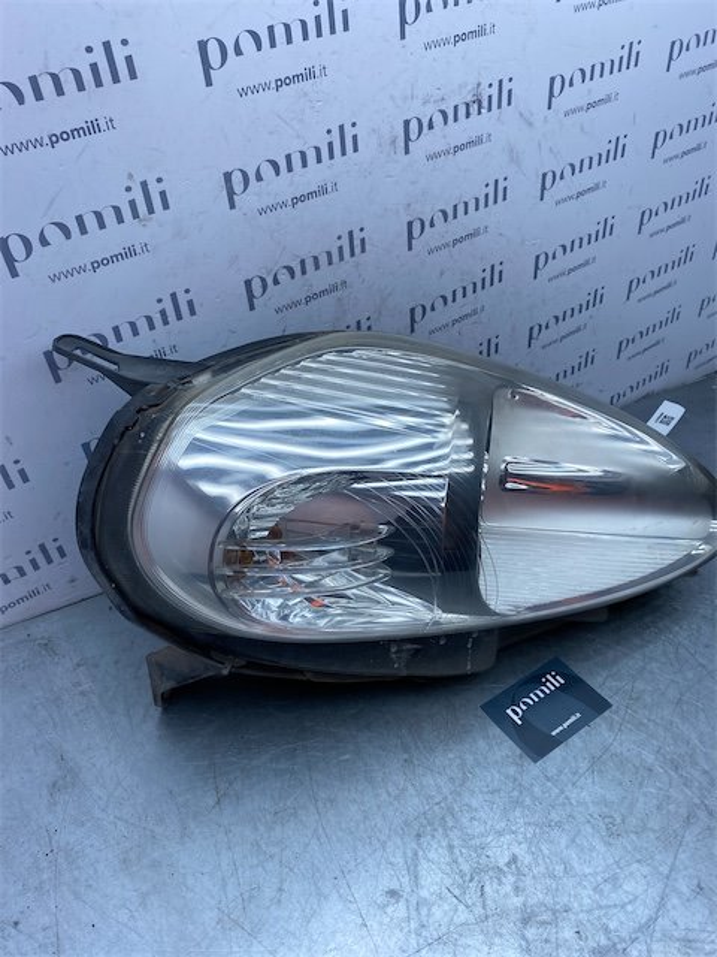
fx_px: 718
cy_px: 478
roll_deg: -5.8
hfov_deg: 53.1
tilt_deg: -34.5
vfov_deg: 67.3
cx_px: 358
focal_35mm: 26
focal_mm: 4.25
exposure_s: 1/1377
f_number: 1.8
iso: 32
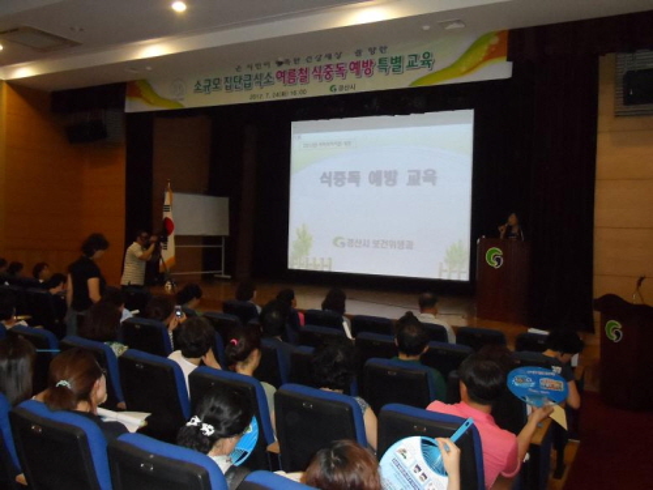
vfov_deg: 44.2
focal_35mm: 32
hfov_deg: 56.8
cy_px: 245
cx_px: 326
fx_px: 604
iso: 640
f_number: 3.4
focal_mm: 5.3
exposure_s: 1/45
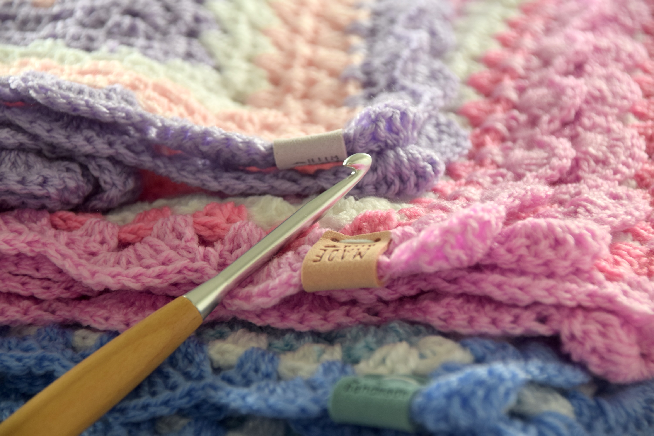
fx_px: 2316
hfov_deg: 16.1
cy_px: 218
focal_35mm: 128
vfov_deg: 10.8
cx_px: 327
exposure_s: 1/15
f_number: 6.3
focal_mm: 85
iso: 250
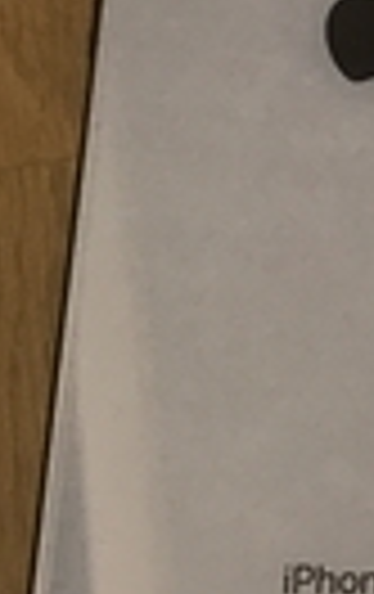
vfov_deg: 18.6
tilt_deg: -71.1
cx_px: 685
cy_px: 254
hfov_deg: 10.9
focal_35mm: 112
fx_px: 1819
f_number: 1.8
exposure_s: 1/33
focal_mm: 3.99
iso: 40
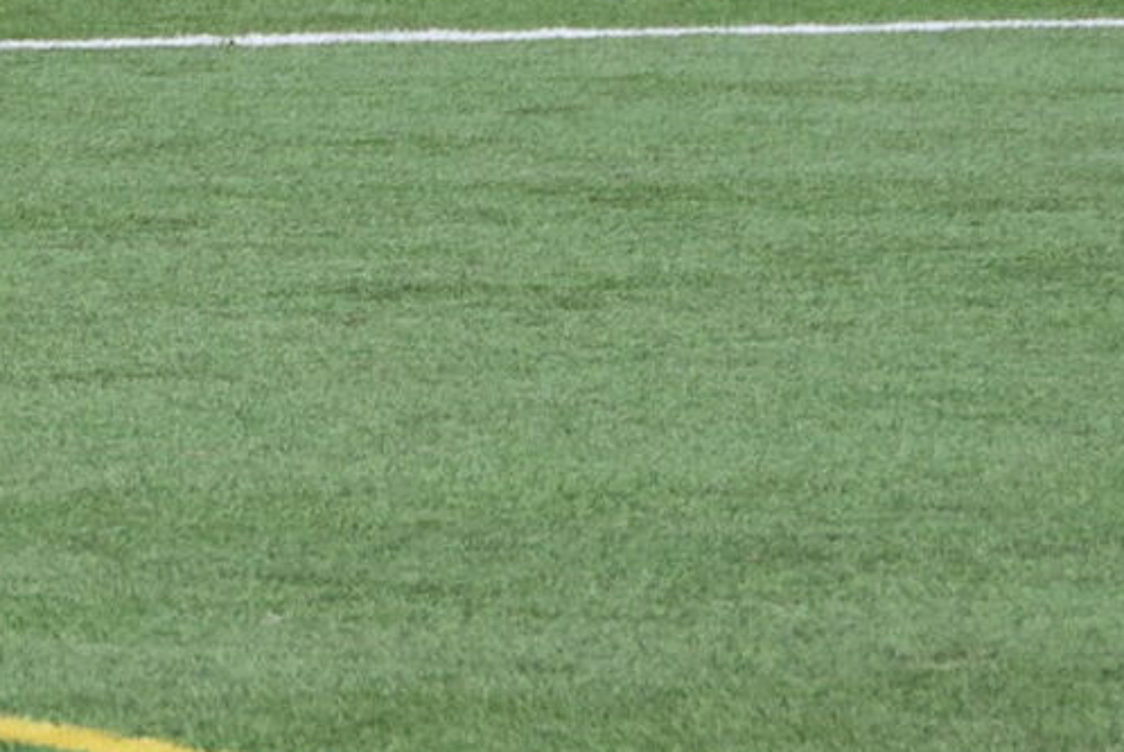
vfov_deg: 2.7
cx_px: -603
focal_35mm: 511
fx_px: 15968
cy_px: 180
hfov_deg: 4.0
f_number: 5.3
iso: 400
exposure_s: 1/1250
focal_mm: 90
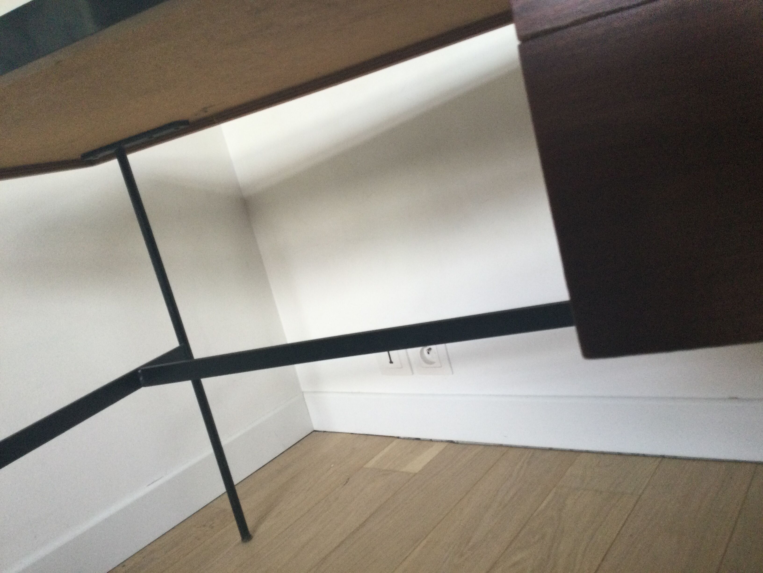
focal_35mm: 31
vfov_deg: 45.4
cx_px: 382
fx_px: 683
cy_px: 286
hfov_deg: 58.4
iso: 50
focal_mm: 3.3
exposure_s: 1/33
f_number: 2.4
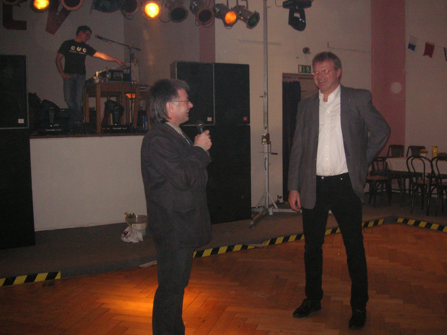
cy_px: 172
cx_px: 227
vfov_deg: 37.7
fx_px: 491
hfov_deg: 49.0
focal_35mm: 38
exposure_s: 1/45
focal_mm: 6.1
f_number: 2.8
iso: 160
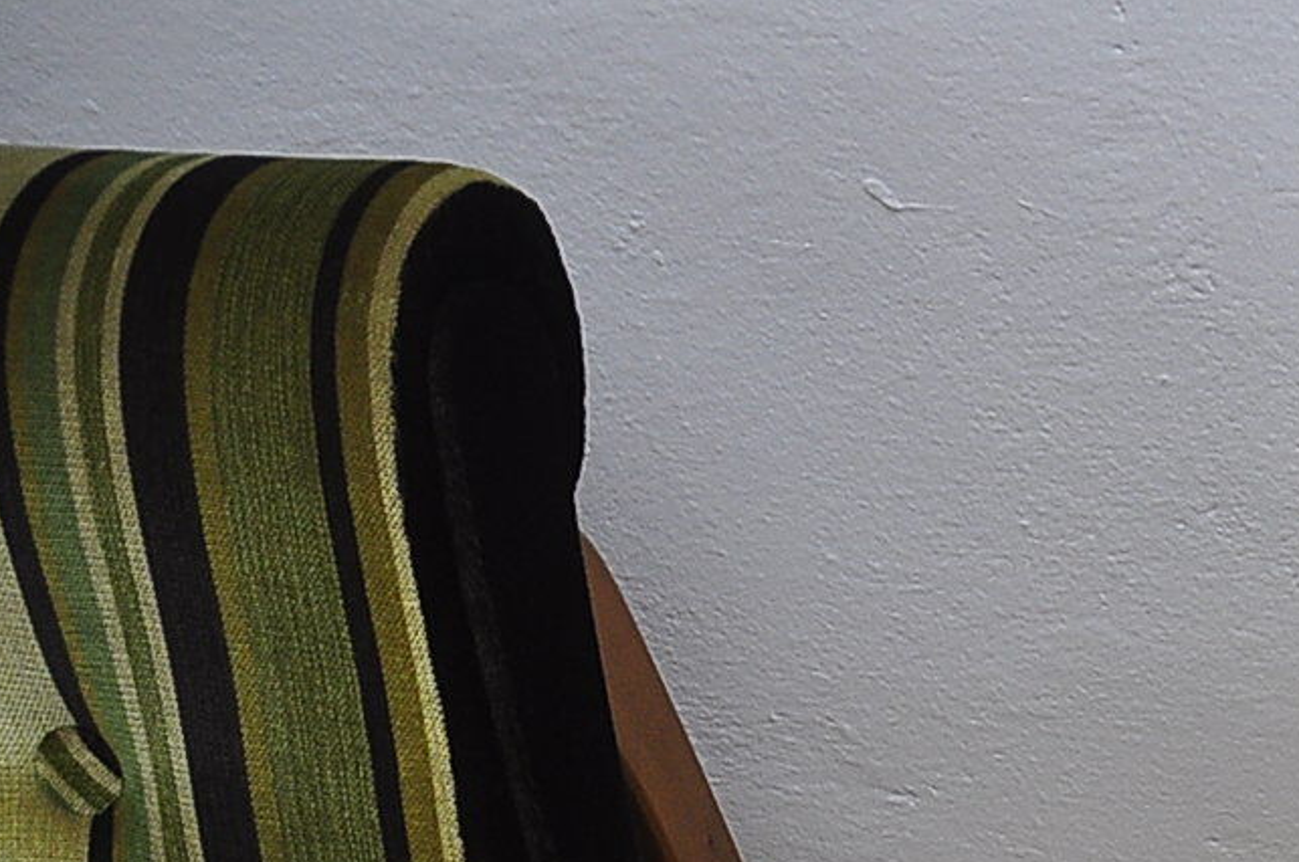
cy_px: 1405
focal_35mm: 90
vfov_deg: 13.9
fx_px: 3243
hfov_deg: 19.0
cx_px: 2101
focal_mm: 18
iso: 400
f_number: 3.5
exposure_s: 1/160
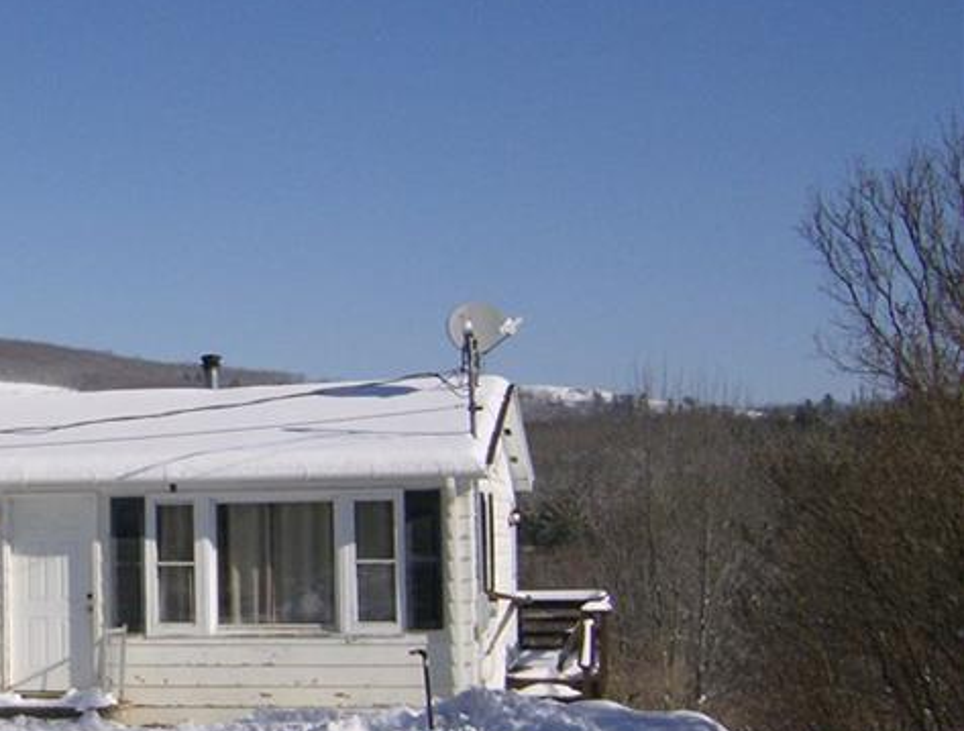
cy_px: 367
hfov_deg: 23.8
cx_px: -64
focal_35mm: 77
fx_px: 2154
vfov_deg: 19.3
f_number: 4.7
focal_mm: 6
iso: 100
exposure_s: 1/2000
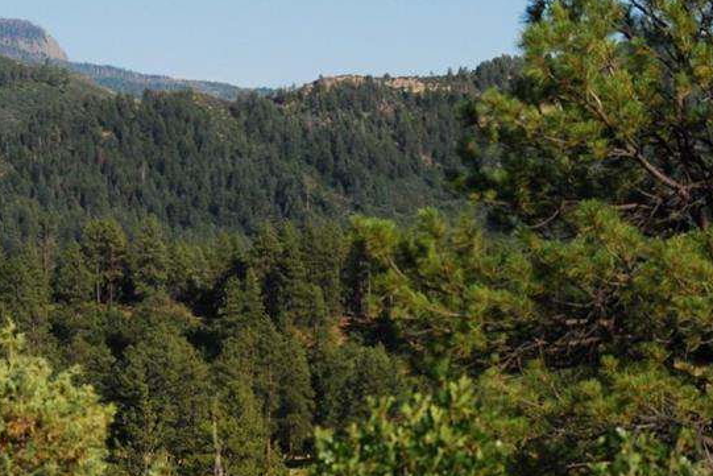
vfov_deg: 6.9
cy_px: 193
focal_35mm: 199
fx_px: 3942
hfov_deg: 10.3
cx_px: 376
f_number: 8
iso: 400
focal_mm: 70
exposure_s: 1/1000
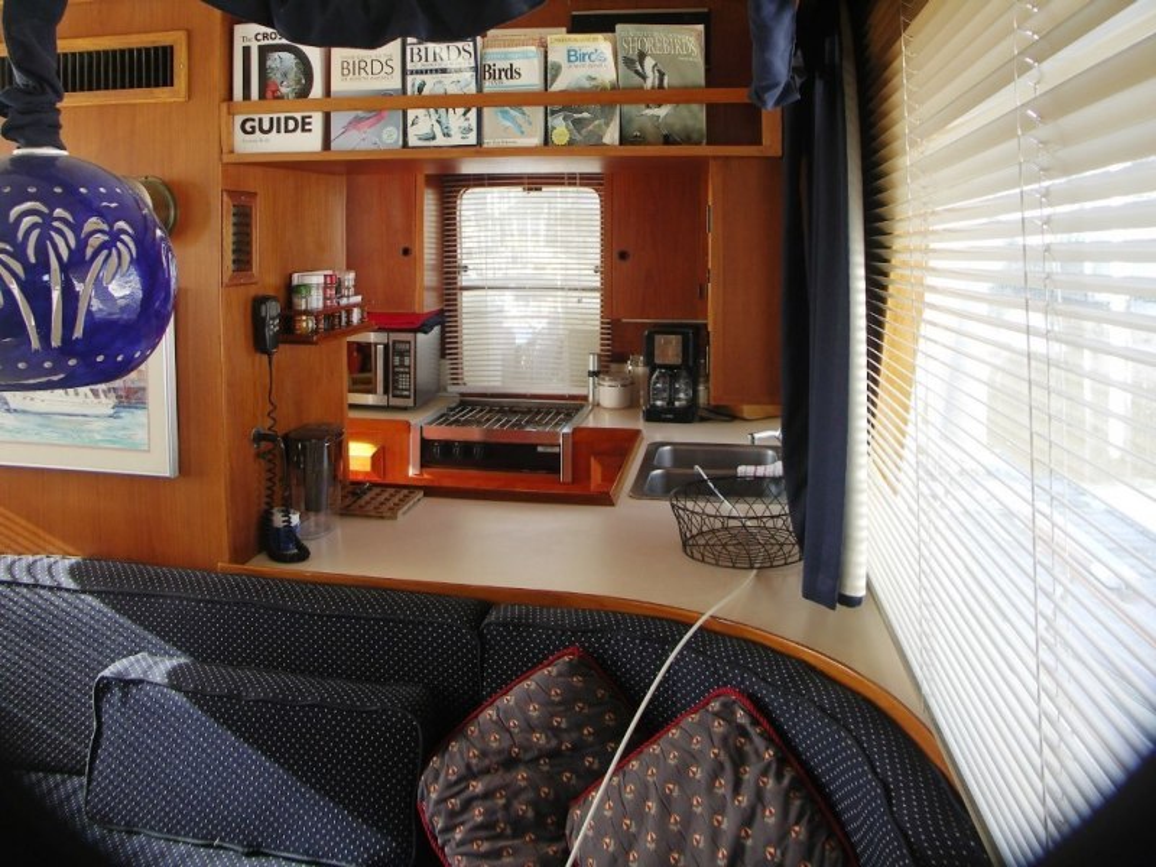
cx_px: 578
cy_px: 434
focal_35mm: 28
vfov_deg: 49.7
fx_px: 935
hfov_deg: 63.4
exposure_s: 1/50
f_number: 2.8
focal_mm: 7.2
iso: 100
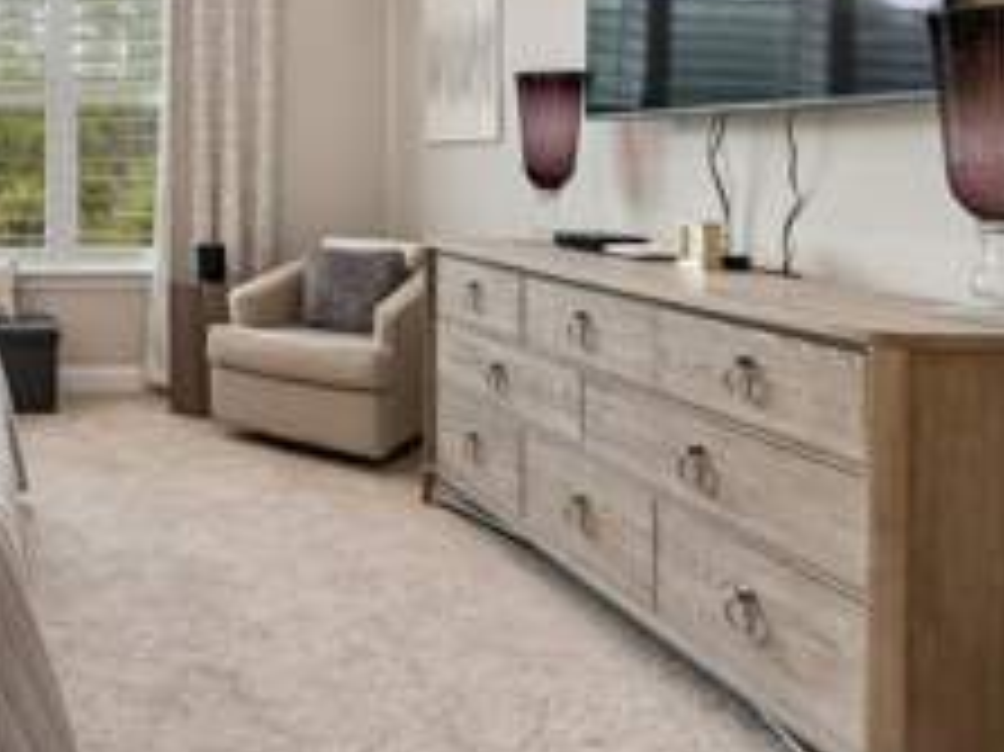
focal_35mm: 31
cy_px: 151
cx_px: -27
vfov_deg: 43.3
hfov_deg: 47.2
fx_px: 899
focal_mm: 10
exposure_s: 1/8
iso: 100
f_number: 7.1
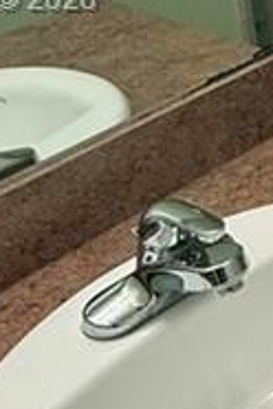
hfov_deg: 11.6
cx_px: 680
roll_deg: -0.6
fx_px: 1069
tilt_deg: -22.8
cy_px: 2
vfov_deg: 21.0
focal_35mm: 94
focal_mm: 2.22
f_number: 2.2
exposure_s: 1/120
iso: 250
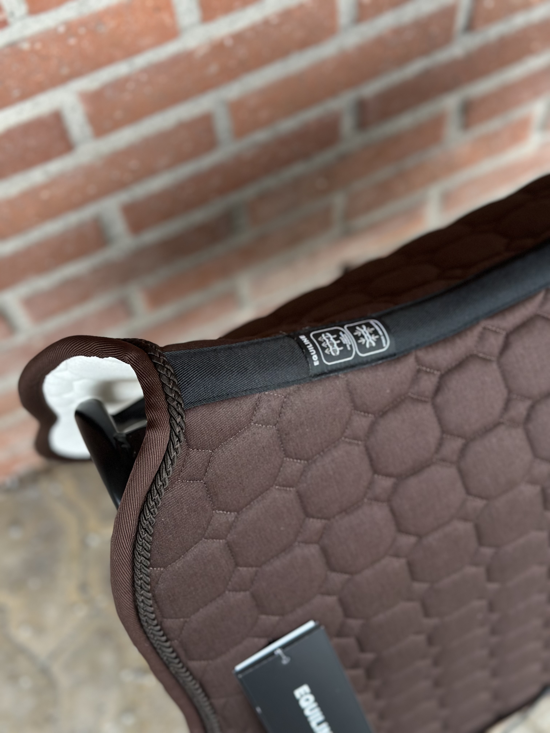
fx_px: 1017
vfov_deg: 39.7
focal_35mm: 48
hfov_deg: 30.3
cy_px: 366
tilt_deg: -63.2
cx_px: 275
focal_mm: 6.86
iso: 125
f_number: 1.78
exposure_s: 1/60
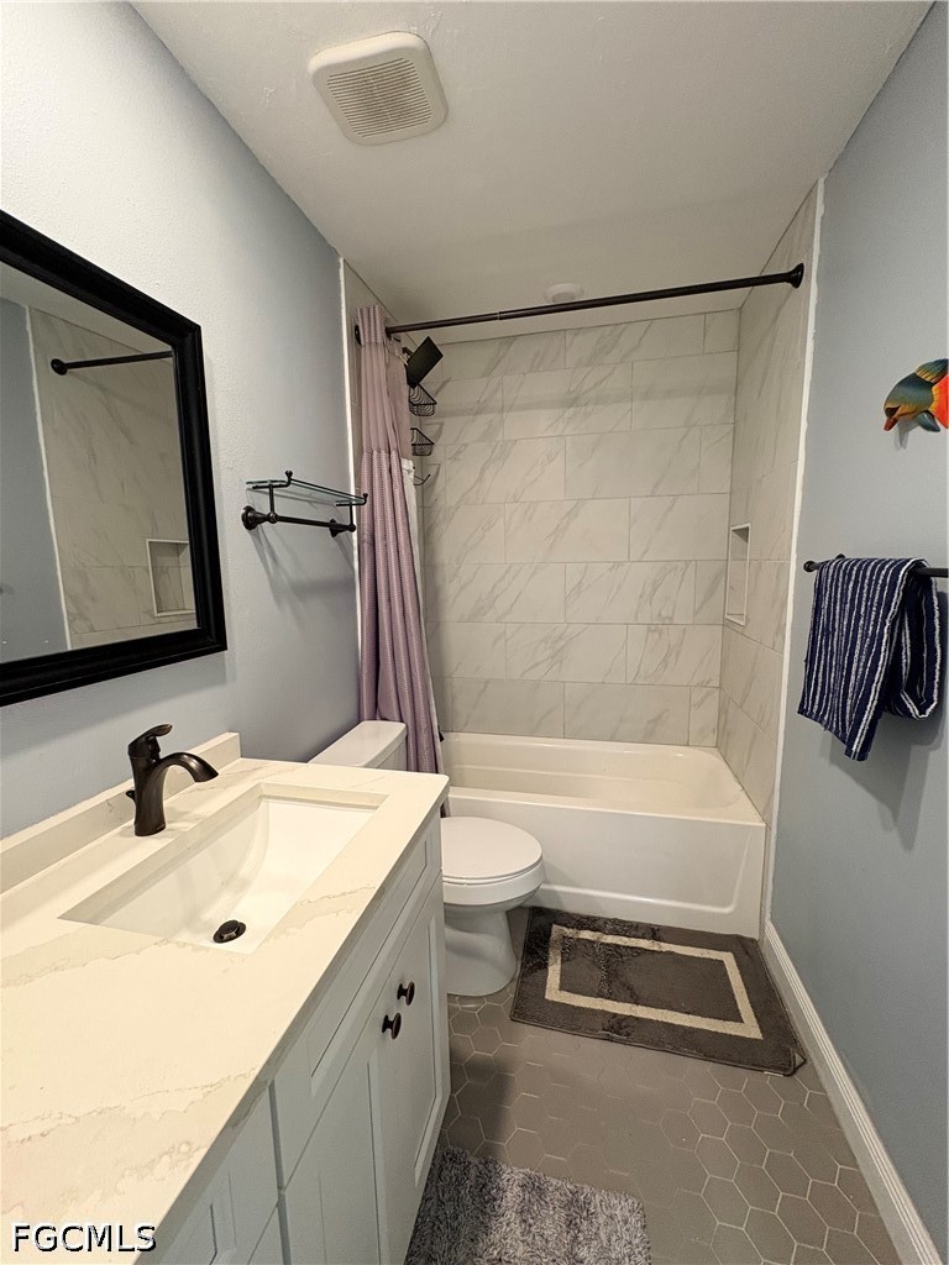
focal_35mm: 14
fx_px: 512
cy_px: 632
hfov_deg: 85.7
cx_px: 474
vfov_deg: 102.1
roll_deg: +0.4
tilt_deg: -8.7
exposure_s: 1/60
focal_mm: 2.22
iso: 250
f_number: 2.2
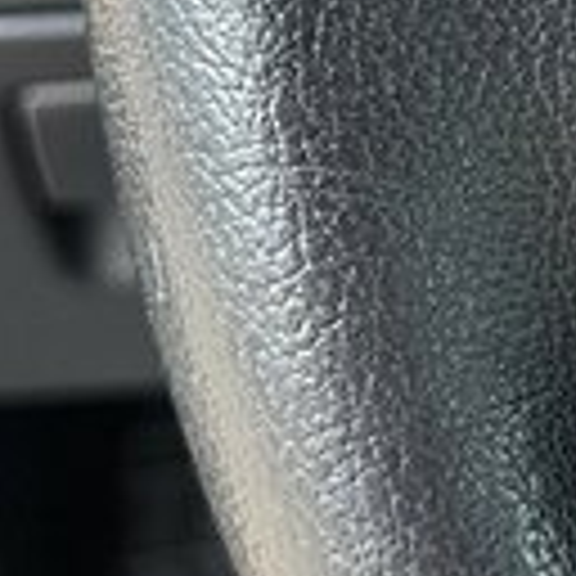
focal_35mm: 181
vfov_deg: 9.4
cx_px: 1012
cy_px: -230
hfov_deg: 9.2
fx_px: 3407
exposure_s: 1/186
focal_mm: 6.76
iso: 125
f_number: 1.78
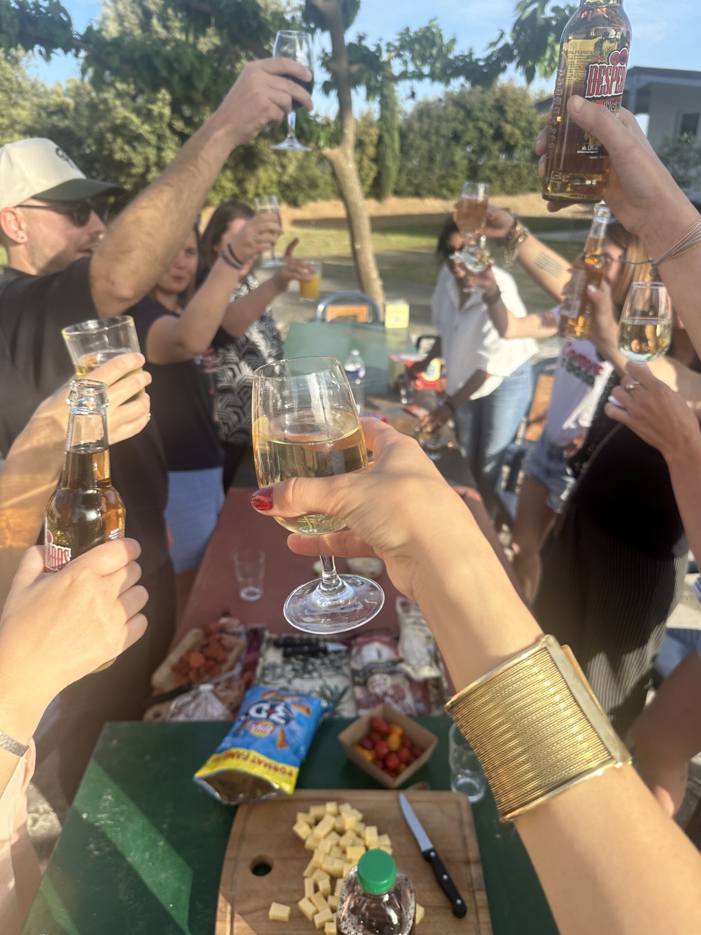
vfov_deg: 71.6
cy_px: 468
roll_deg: +0.3
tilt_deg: -24.5
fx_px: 648
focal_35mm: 24
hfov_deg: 56.8
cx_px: 350
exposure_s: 1/1393
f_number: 1.78
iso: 80
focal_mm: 6.86
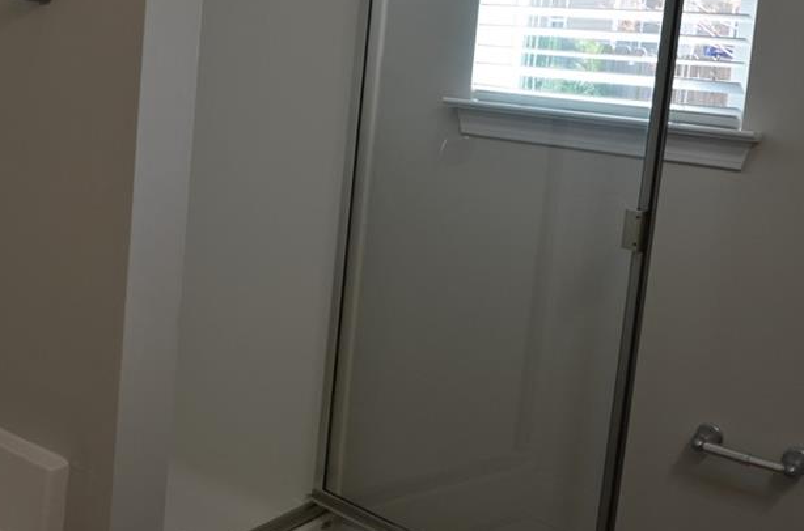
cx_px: 259
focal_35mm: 45
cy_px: 164
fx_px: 1002
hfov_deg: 43.0
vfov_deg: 29.4
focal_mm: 18
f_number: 5.6
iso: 400
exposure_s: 1/125
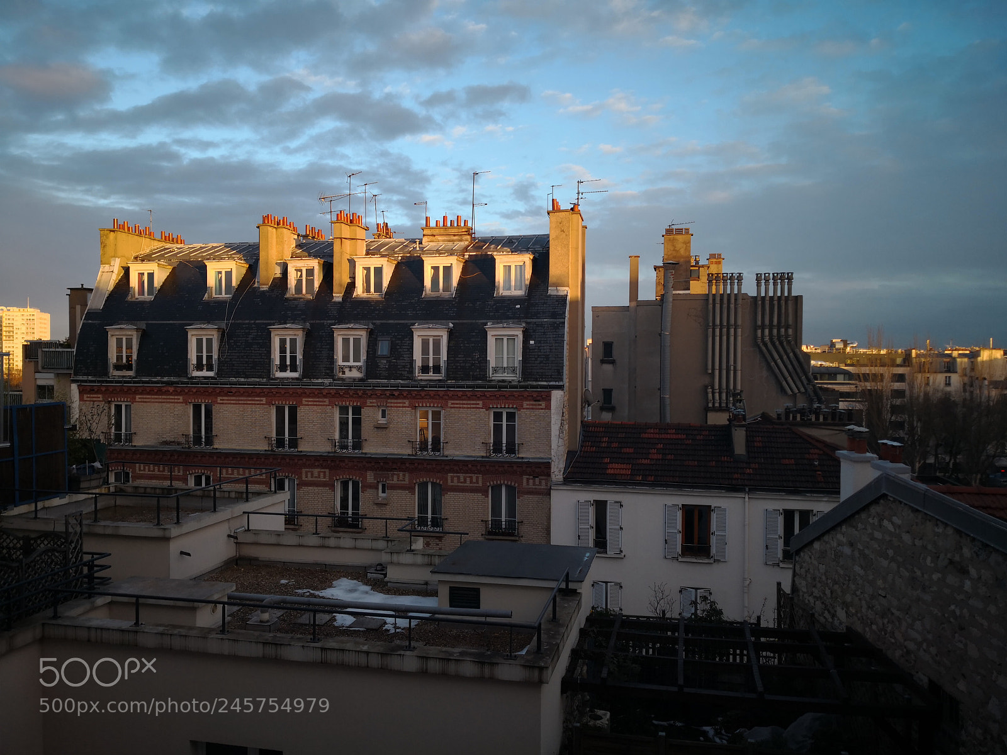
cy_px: 378
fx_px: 785
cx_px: 504
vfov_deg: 51.4
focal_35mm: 27
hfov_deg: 65.3
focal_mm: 3.95
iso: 50
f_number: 1.6
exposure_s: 1/297
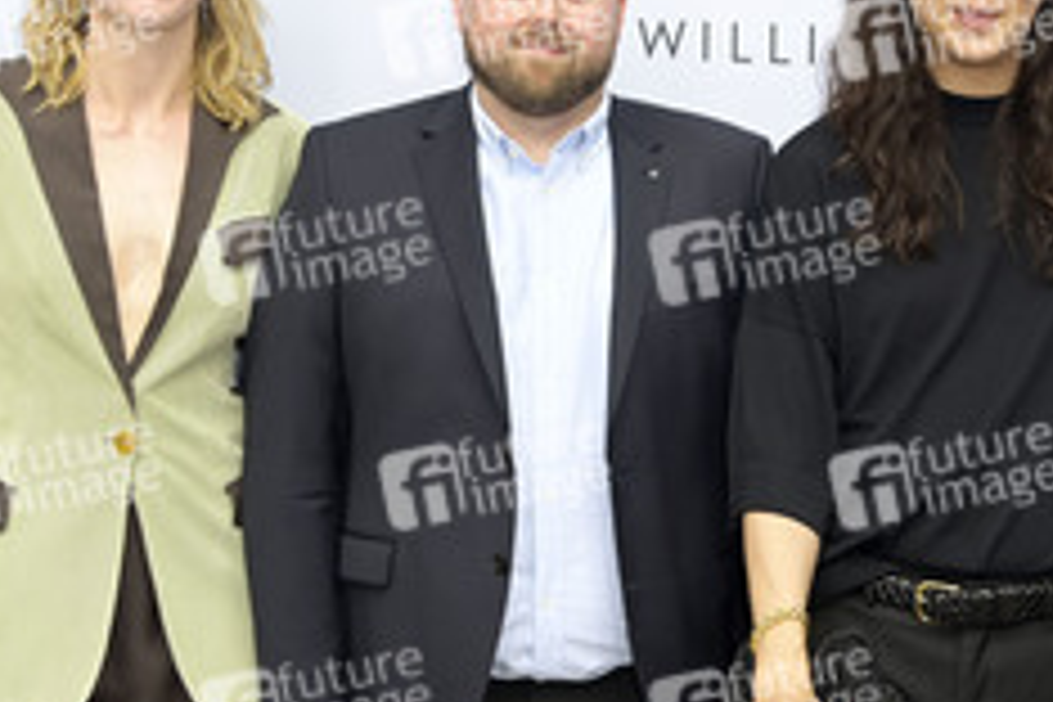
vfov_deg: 12.9
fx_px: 3100
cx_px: 826
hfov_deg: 19.1
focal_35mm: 106
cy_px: 364
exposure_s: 1/200
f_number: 5.6
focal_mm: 55
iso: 640
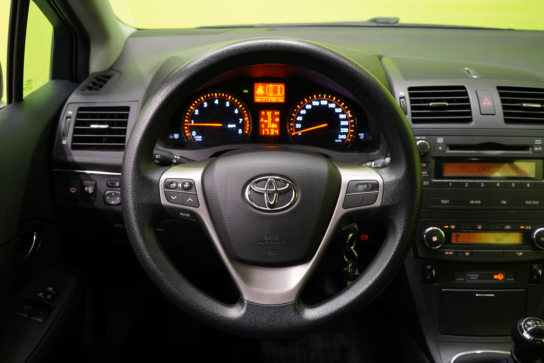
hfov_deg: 57.2
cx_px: 272
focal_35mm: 33
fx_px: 499
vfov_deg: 40.0
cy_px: 182
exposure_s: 1/25
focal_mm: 33
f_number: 5
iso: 1250
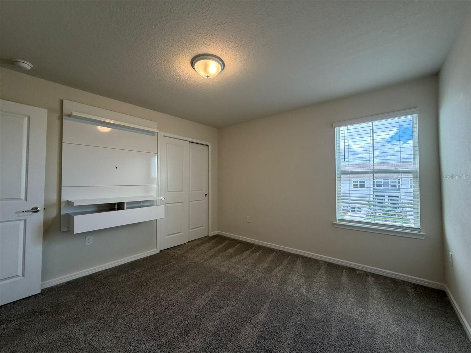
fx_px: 190
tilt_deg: +1.1
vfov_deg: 85.7
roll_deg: +0.2
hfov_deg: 102.1
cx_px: 236
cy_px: 176
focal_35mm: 14
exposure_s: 1/120
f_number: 2.2
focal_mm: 2.22
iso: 160
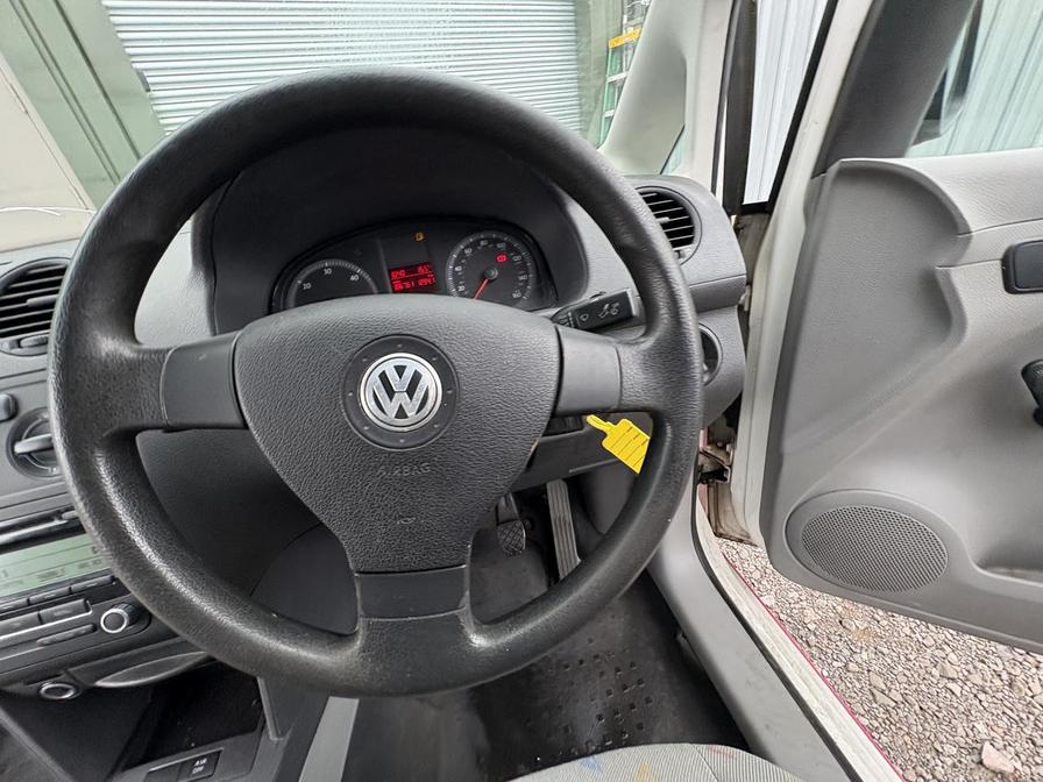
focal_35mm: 14
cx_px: 522
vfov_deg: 85.7
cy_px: 391
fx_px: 422
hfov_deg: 102.1
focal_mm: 2.22
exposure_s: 1/102
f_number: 2.2
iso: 125
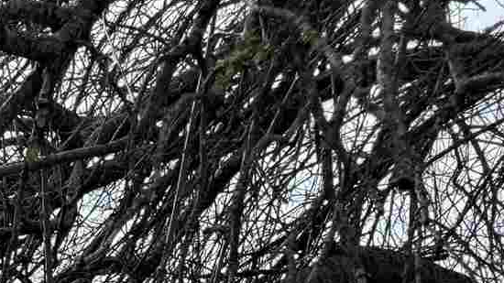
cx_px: -430
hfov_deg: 13.2
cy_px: 1012
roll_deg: -0.5
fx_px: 1951
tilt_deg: -5.3
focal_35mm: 146
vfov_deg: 6.9
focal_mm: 6.76
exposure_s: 1/4608
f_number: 1.78
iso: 80
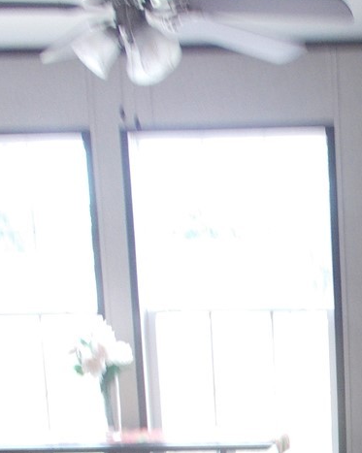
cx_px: 415
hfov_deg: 17.0
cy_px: 513
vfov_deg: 20.8
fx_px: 1166
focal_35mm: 87
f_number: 3.2
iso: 125
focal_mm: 4.6
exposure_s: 1/25
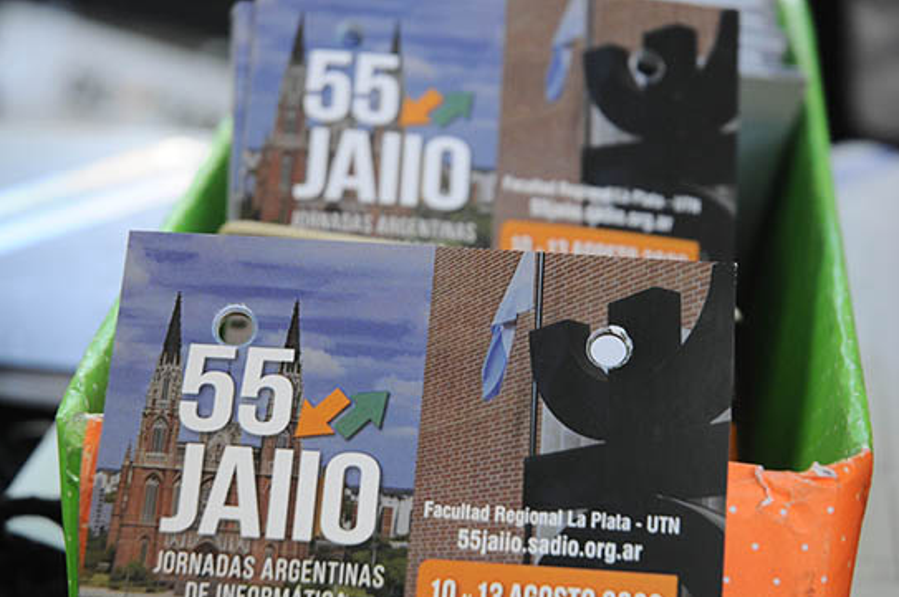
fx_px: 2894
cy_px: 328
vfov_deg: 11.8
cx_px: 404
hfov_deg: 17.7
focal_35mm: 116
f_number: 5.6
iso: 800
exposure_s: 1/100
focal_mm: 70
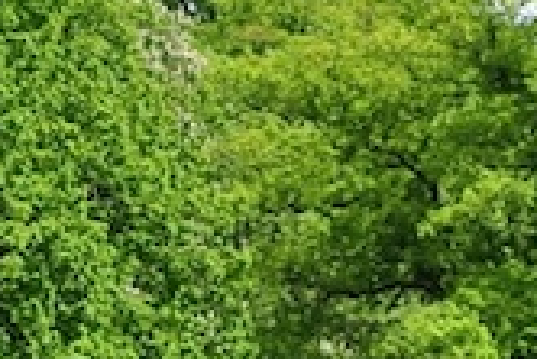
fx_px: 4852
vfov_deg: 4.2
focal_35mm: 325
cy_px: 222
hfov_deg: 6.3
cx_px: -204
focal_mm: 20.3
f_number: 5
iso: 100
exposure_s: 1/400
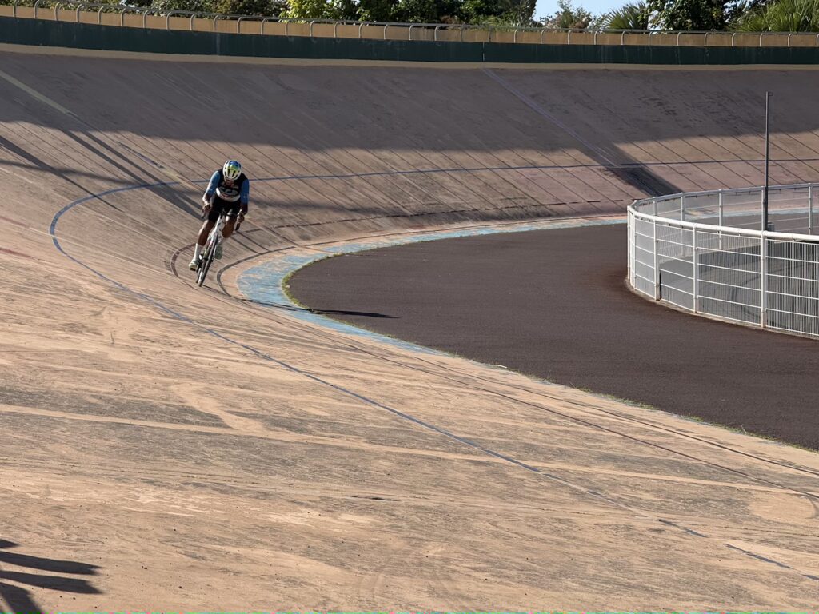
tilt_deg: -2.4
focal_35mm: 120
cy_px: 307
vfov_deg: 12.3
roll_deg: +0.5
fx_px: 2839
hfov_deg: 16.4
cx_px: 410
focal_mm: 15.66
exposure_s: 1/2083
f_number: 2.8
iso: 64
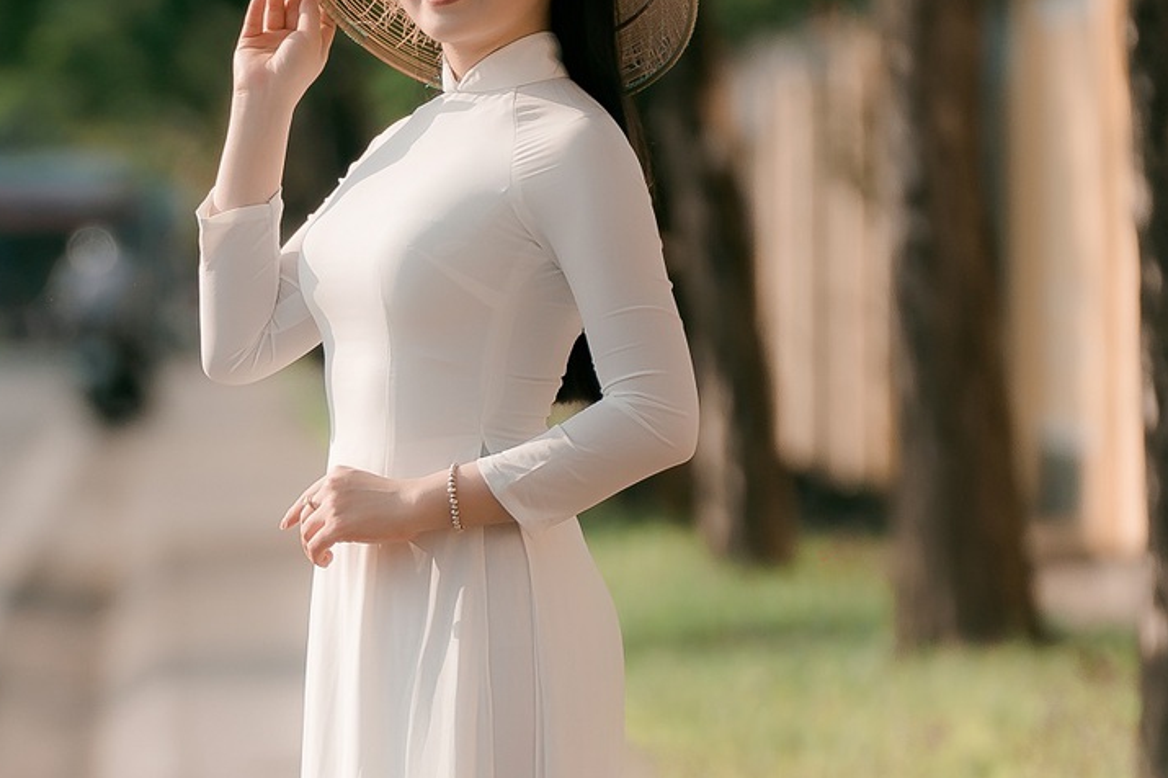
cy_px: 614
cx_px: -38
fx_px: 13522
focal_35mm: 417
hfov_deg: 4.9
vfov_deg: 3.3
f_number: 2.8
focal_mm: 149
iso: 100
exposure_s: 1/800
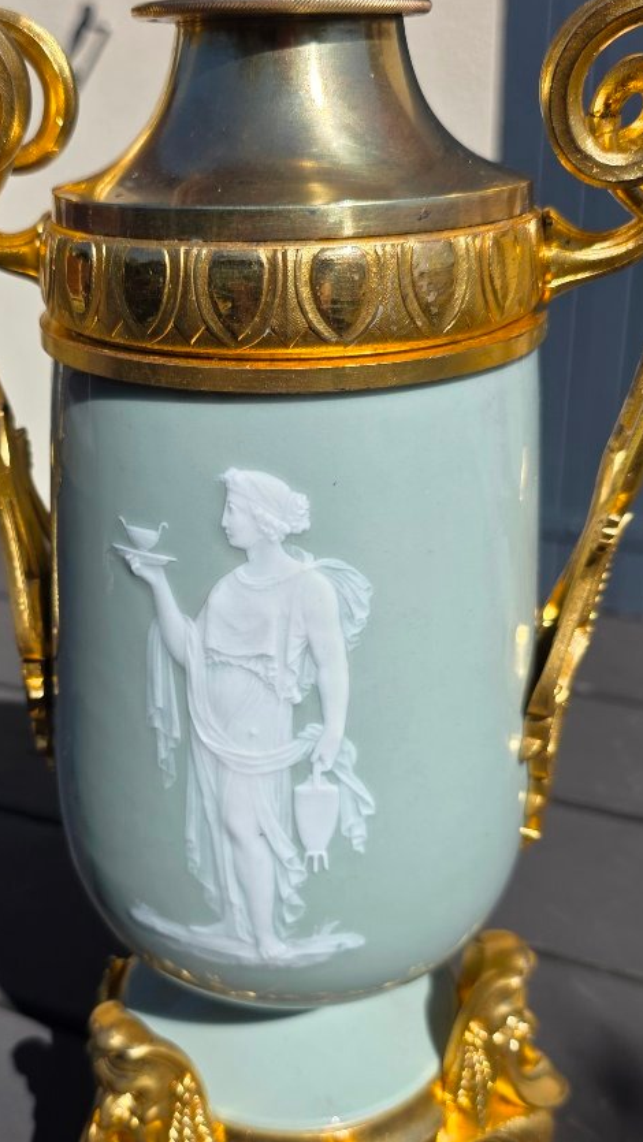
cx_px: 215
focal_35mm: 36
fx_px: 1091
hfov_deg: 32.6
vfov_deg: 55.2
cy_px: 629
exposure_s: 1/7944
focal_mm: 6.3
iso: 80
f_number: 1.7
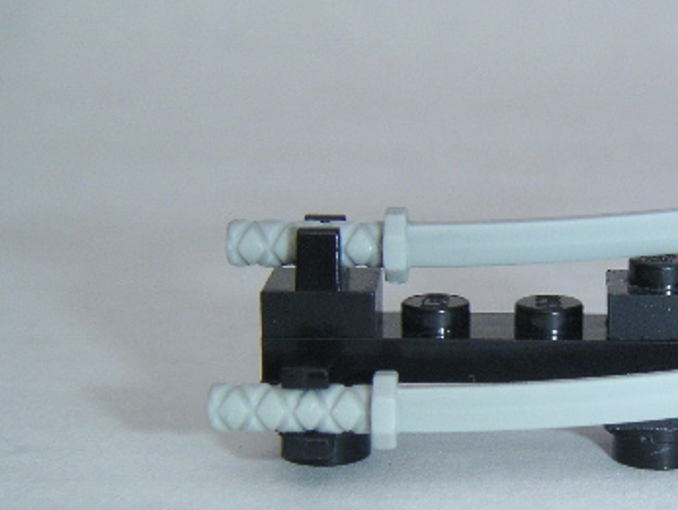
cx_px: 516
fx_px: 1863
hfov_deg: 20.5
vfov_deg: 15.6
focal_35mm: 95
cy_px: 303
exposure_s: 1/750
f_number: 6.7
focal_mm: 8.6
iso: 160
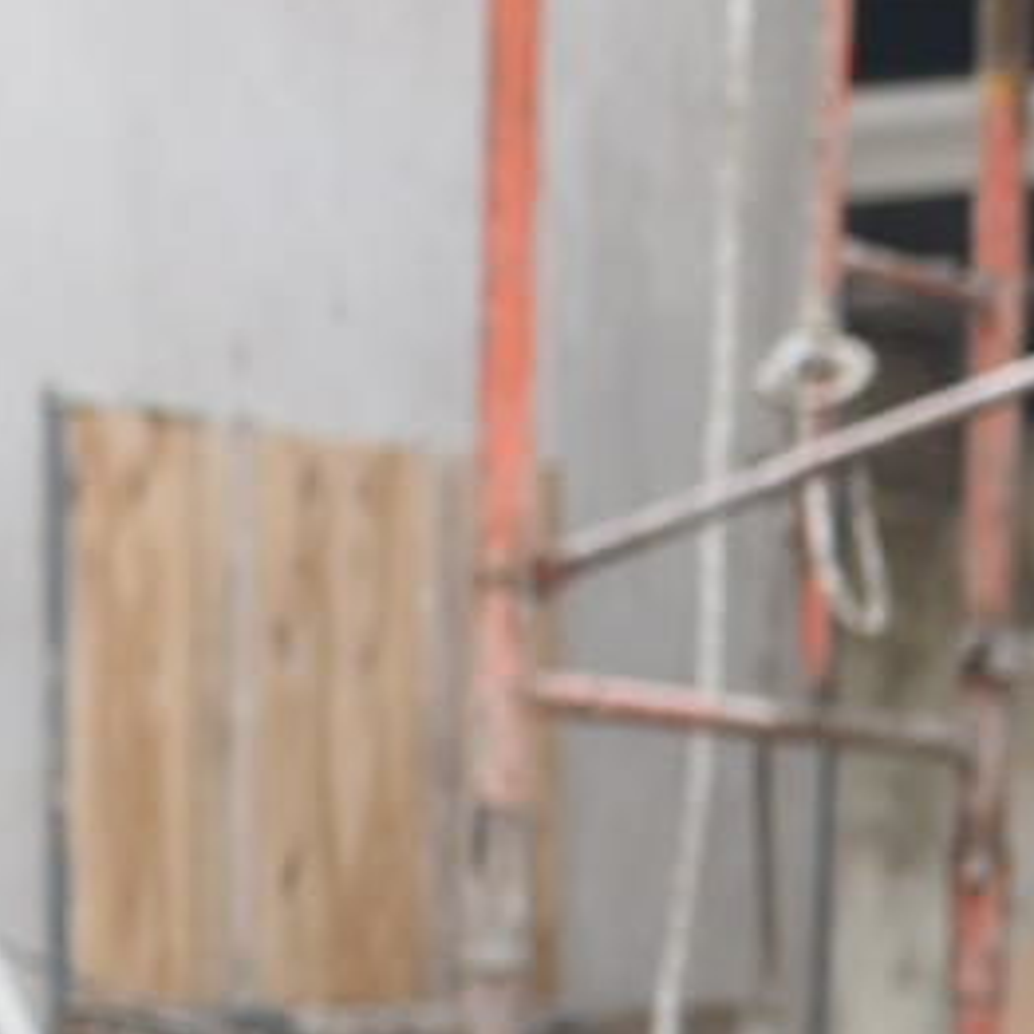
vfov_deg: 5.1
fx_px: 11524
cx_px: 3568
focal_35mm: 341
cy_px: 1385
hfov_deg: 4.8
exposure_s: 1/200
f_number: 4
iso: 400
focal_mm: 35
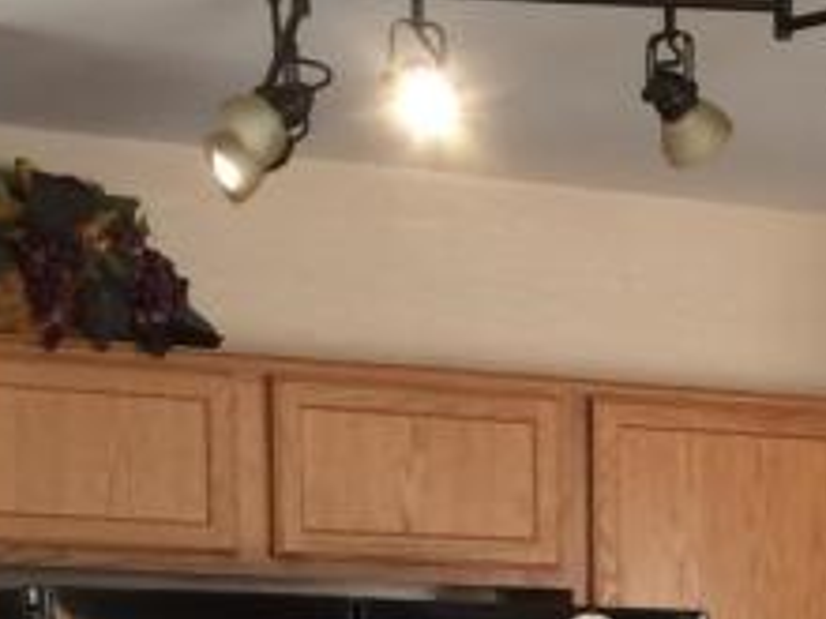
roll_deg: -0.4
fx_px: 3221
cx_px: 916
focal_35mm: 135
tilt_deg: -11.7
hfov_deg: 14.3
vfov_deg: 10.1
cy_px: 1253
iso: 64
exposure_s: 1/30
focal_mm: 4.15
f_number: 2.2
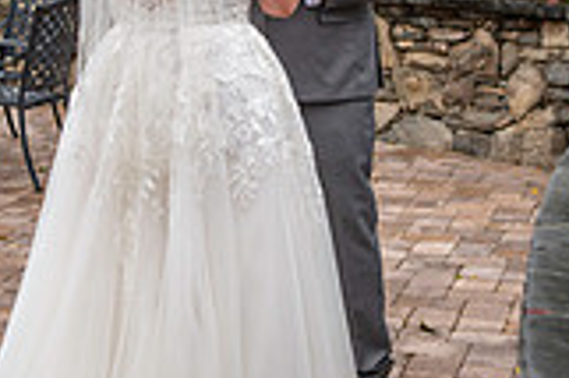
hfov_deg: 18.2
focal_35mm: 112
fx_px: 1768
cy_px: -28
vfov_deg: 12.0
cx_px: 189
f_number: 2.8
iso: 800
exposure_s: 1/5000
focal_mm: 40
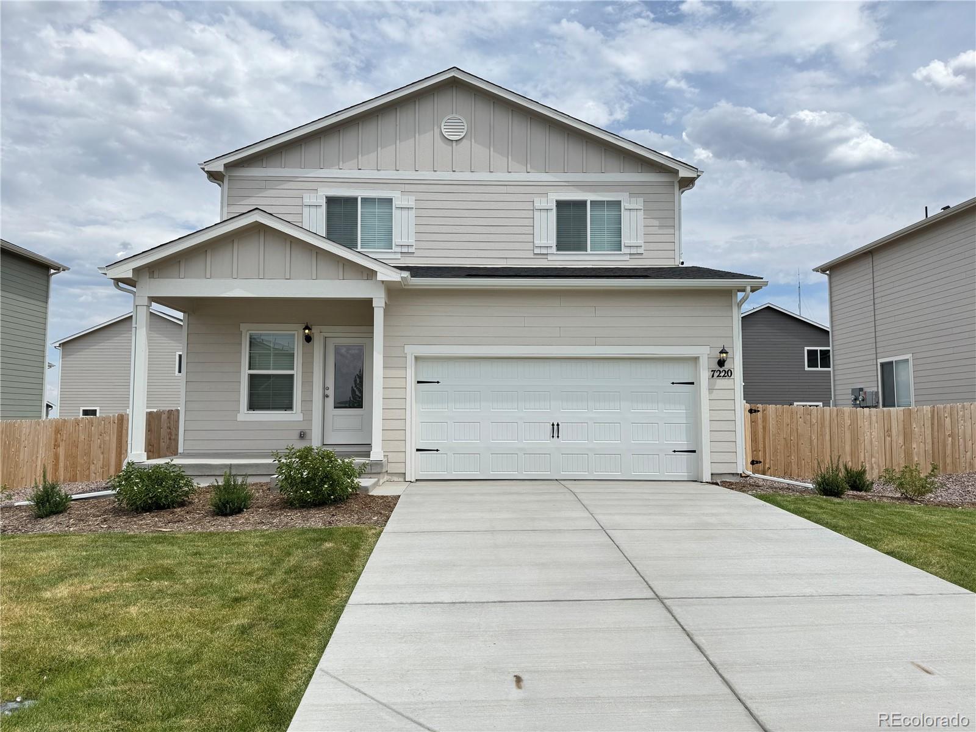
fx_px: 677
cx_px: 488
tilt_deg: +3.5
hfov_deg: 71.6
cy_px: 366
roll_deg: +0.1
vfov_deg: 56.8
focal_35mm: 24
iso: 80
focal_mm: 6.76
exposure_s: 1/5348
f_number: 1.78
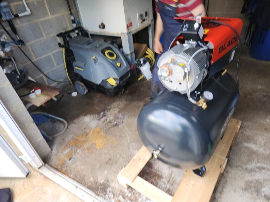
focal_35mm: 23
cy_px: 101
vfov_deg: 58.9
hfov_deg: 73.9
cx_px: 135
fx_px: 179
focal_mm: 5.4
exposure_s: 1/50
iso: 25
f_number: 1.8
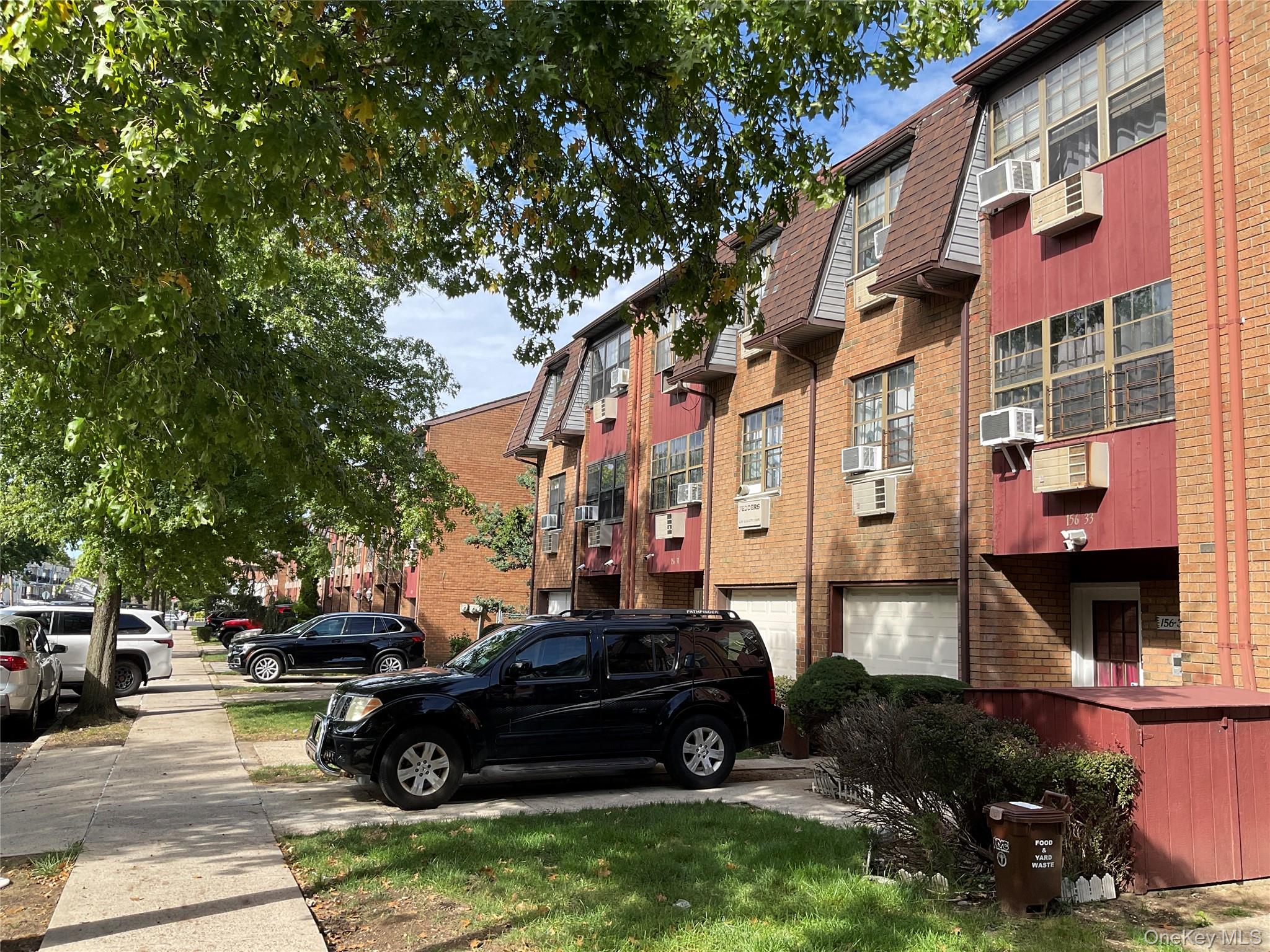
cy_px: 476
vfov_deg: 48.2
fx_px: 1064
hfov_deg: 61.7
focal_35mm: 29
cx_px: 635
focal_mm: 3
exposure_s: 1/842
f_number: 1.8
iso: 16
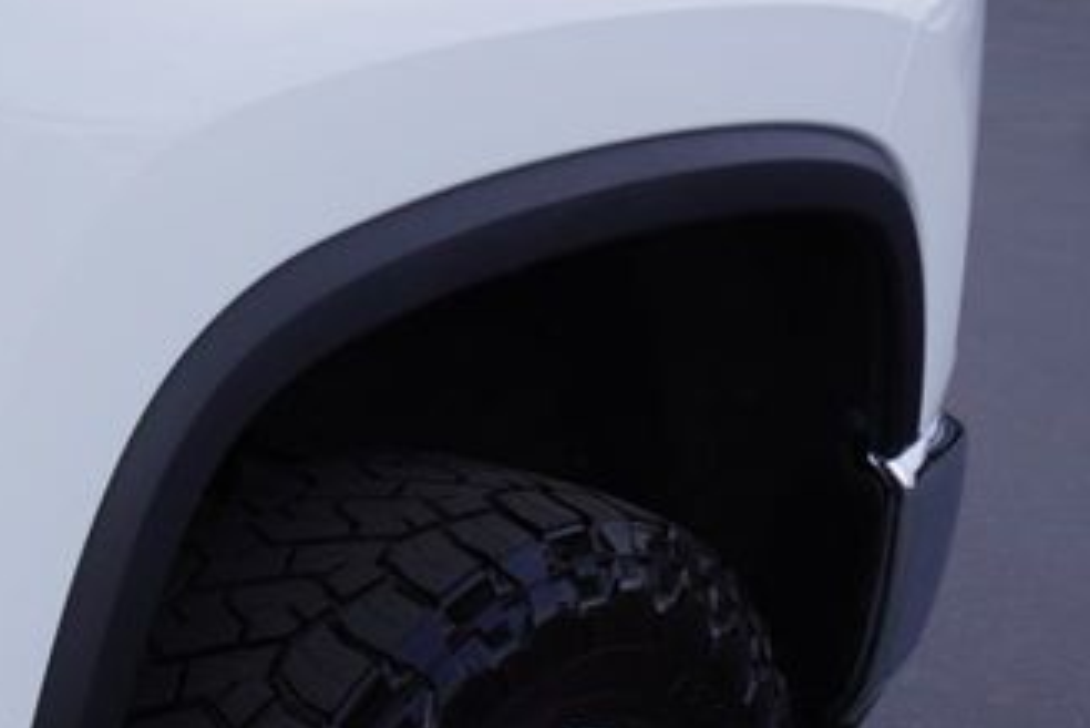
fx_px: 2272
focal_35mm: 75
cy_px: 329
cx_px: -183
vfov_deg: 18.2
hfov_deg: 24.7
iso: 100
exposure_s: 1/250
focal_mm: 16
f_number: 8
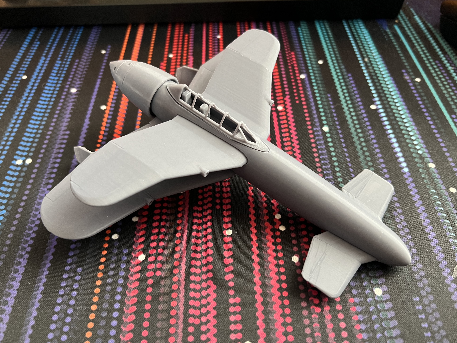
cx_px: 228
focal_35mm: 27
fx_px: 356
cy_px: 170
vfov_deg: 51.4
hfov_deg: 65.3
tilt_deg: -51.5
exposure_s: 1/42
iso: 500
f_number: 1.5
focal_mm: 5.7
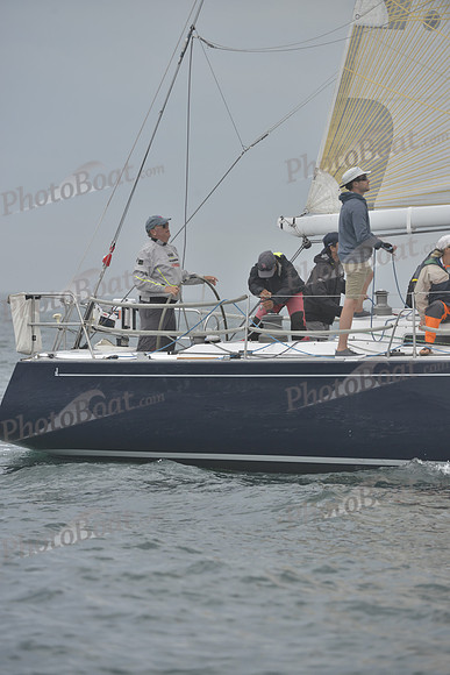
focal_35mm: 280
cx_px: 225
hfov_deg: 4.9
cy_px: 338
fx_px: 5246
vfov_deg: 7.4
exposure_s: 1/800
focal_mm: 280
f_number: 7.1
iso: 280
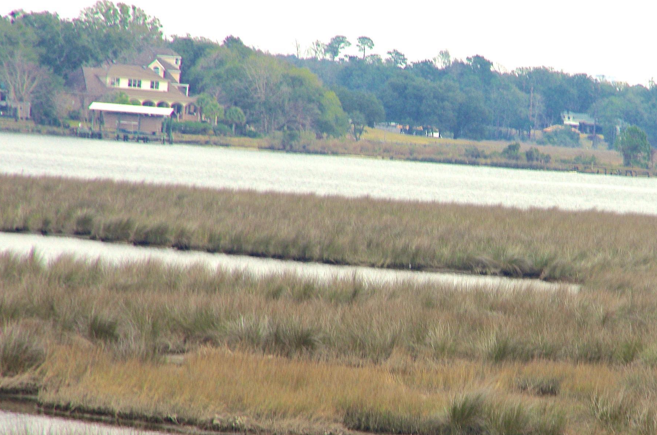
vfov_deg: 4.0
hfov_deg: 6.1
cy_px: 284
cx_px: 495
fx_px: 6189
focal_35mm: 340
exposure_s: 1/200
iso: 400
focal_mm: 135
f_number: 9
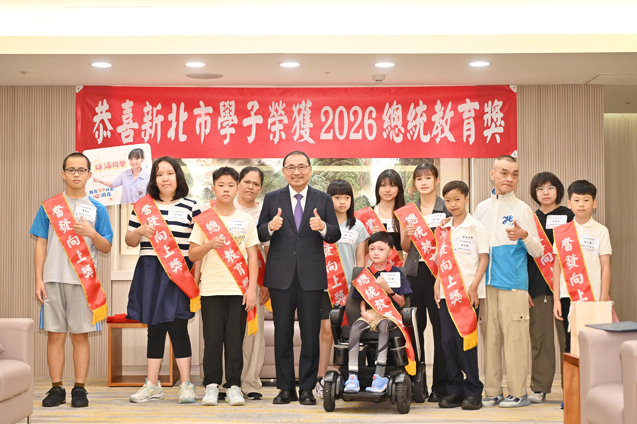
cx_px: 318
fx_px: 1115
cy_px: 212
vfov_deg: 21.6
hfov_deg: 31.9
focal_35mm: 63
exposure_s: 1/125
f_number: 4
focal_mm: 63
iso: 1000
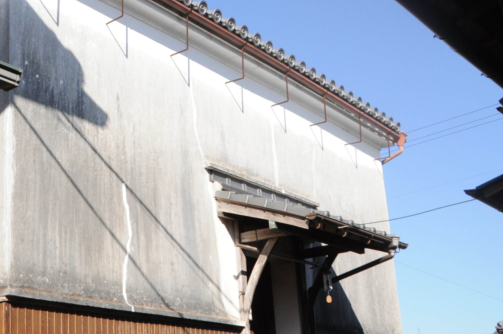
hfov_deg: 35.8
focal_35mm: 52
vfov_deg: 25.9
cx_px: 46
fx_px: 726
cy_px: 188
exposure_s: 1/2500
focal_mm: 18
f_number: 8
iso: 800
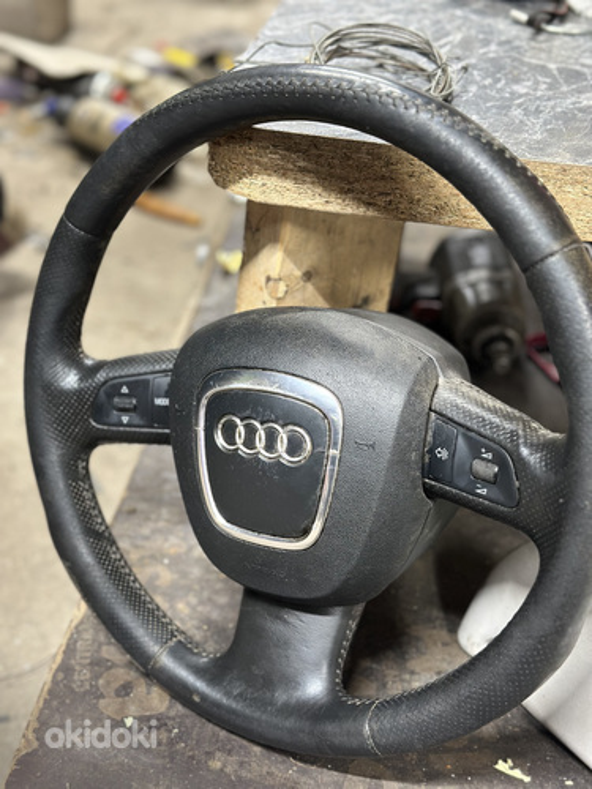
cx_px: 296
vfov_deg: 39.7
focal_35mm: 48
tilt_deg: -33.9
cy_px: 394
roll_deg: -5.2
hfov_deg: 30.3
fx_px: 1095
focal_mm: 6.86
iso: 250
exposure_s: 1/33
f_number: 1.78
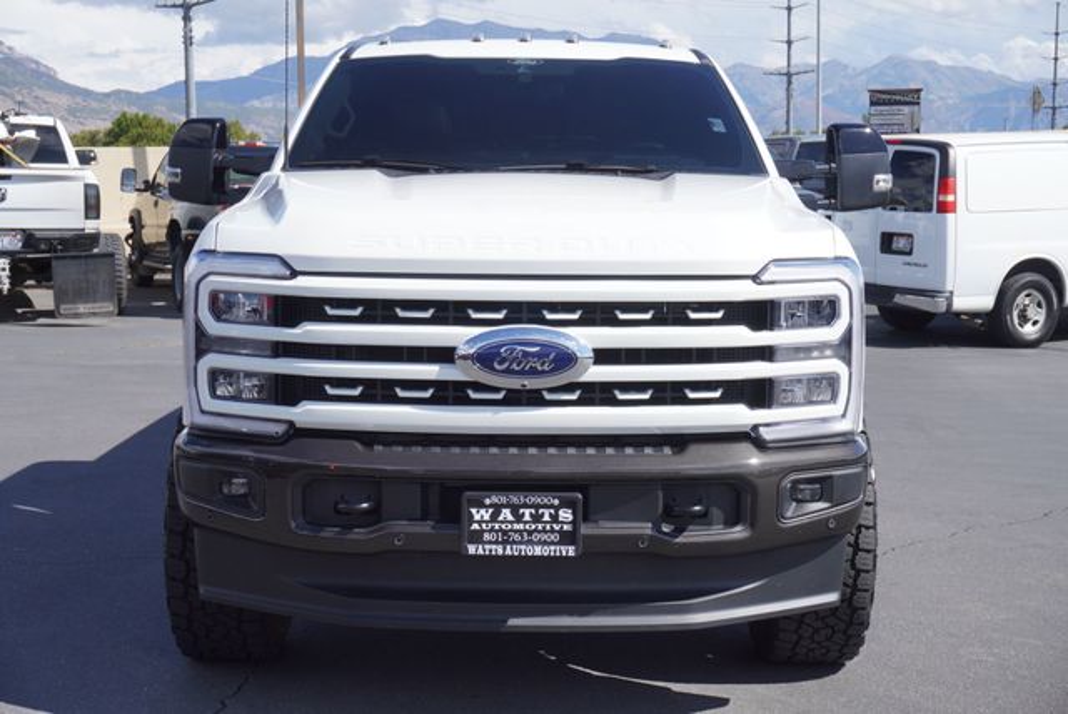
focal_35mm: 54
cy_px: 357
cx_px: 534
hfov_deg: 36.8
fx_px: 1603
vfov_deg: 25.1
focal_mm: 36
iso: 100
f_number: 9
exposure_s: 1/200
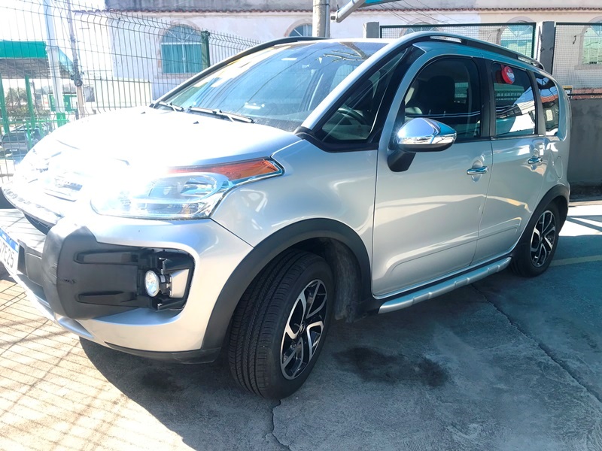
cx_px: 301
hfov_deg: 63.4
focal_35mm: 28
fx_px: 487
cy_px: 226
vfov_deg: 49.7
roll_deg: +2.9
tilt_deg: -10.9
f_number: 1.8
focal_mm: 3.99
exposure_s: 1/437
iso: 20
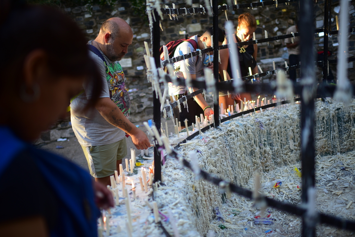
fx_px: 345
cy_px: 118
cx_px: 178
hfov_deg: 54.4
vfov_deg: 37.9
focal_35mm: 35
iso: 100
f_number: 1.4
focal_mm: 35
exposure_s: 1/125
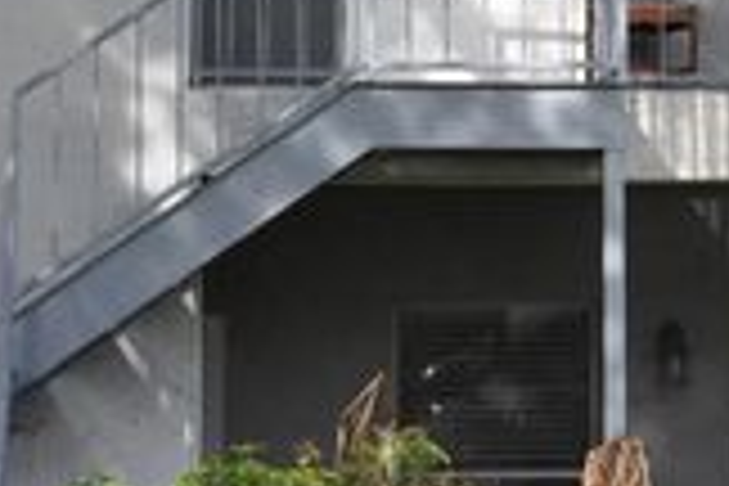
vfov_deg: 6.2
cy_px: -40
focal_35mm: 222
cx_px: 580
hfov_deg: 9.3
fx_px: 4495
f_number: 7.1
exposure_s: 1/2000
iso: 1250
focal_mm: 48
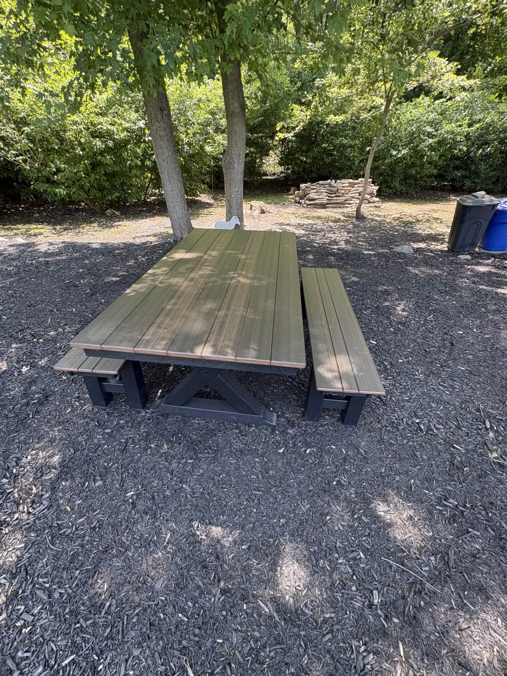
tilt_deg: -36.3
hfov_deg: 85.7
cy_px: 338
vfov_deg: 102.1
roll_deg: +0.0
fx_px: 273
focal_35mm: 14
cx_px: 254
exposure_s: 1/131
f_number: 2.2
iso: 80
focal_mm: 2.22
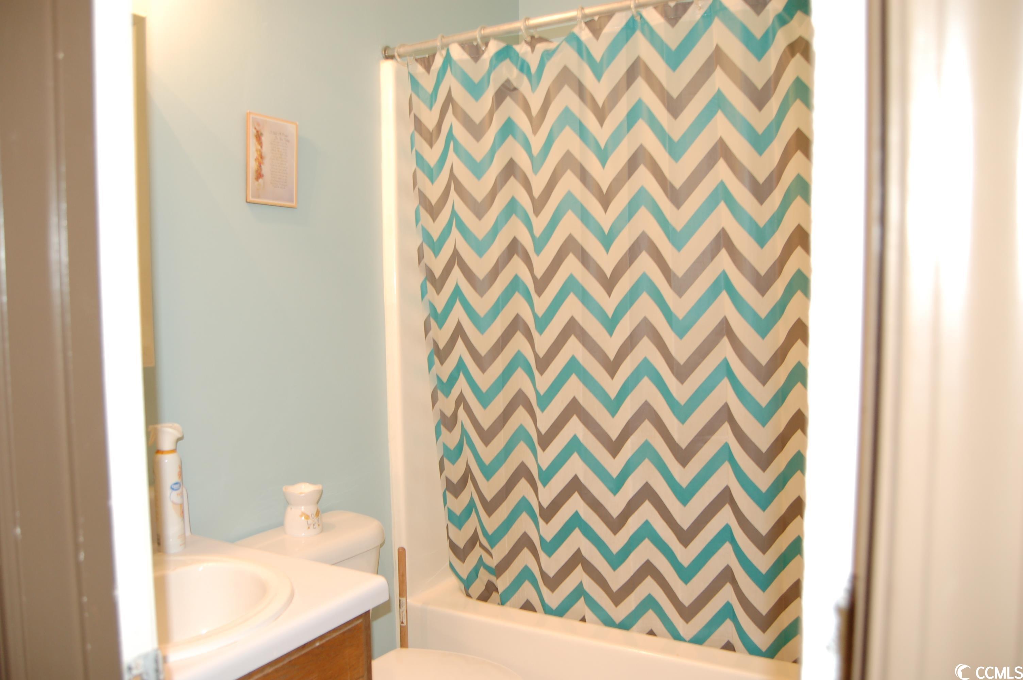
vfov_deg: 22.6
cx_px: 512
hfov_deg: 33.4
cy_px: 340
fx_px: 1703
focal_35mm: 60
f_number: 5
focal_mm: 40
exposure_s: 1/15
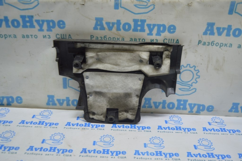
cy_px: 80
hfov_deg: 51.3
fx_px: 252
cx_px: 121
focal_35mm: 38
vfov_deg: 35.4
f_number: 4
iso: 400
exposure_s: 1/50
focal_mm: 25
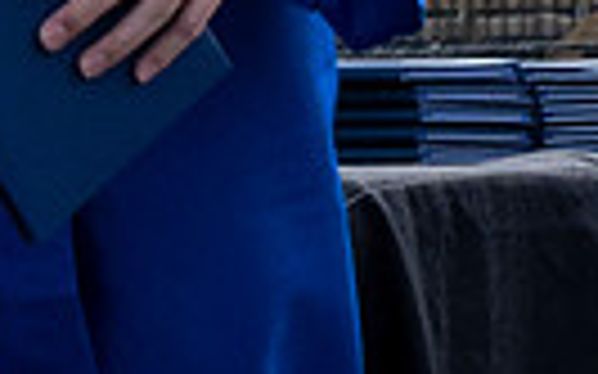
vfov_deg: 1.2
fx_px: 18180
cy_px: -842
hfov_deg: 1.9
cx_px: -1531
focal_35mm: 1116
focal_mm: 70
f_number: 13
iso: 200
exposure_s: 1/250
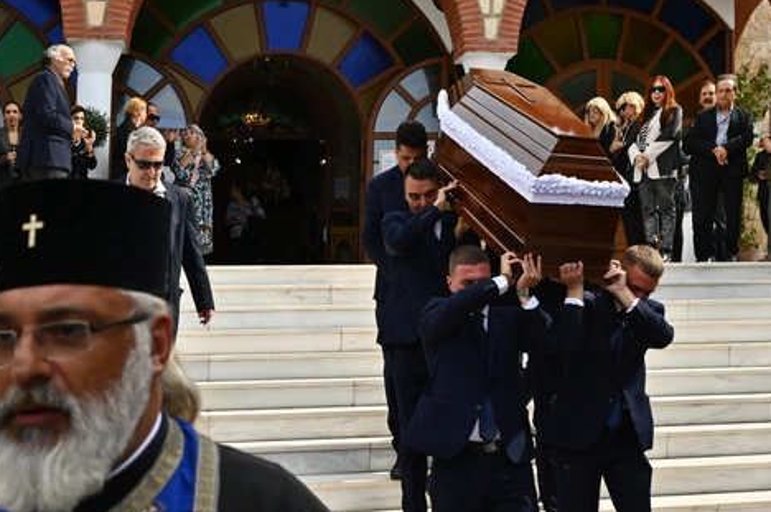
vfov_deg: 26.9
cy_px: 245
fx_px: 1070
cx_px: 446
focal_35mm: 50
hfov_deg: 39.5
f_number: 6.3
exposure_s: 1/800
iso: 250
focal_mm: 36
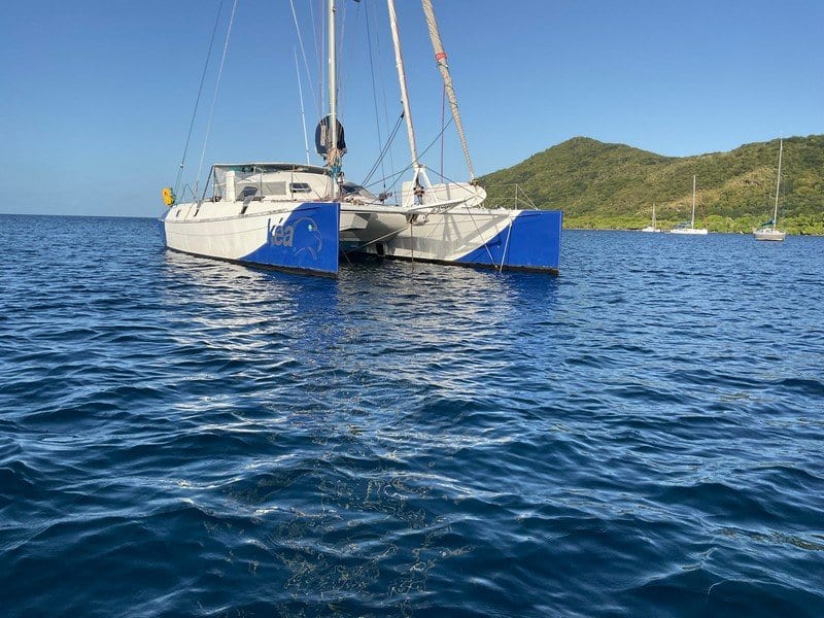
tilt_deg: -5.9
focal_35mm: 29
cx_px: 412
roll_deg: -0.9
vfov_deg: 48.2
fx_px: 690
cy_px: 309
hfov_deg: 61.7
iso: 16
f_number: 1.8
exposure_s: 1/1848
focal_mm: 3
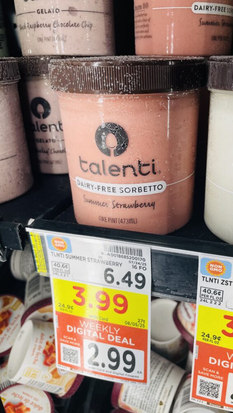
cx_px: 158
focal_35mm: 29
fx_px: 318
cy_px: 211
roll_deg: +1.6
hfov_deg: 39.7
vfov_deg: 66.0
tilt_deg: -24.4
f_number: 1.6
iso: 50
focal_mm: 4.2
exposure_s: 1/120
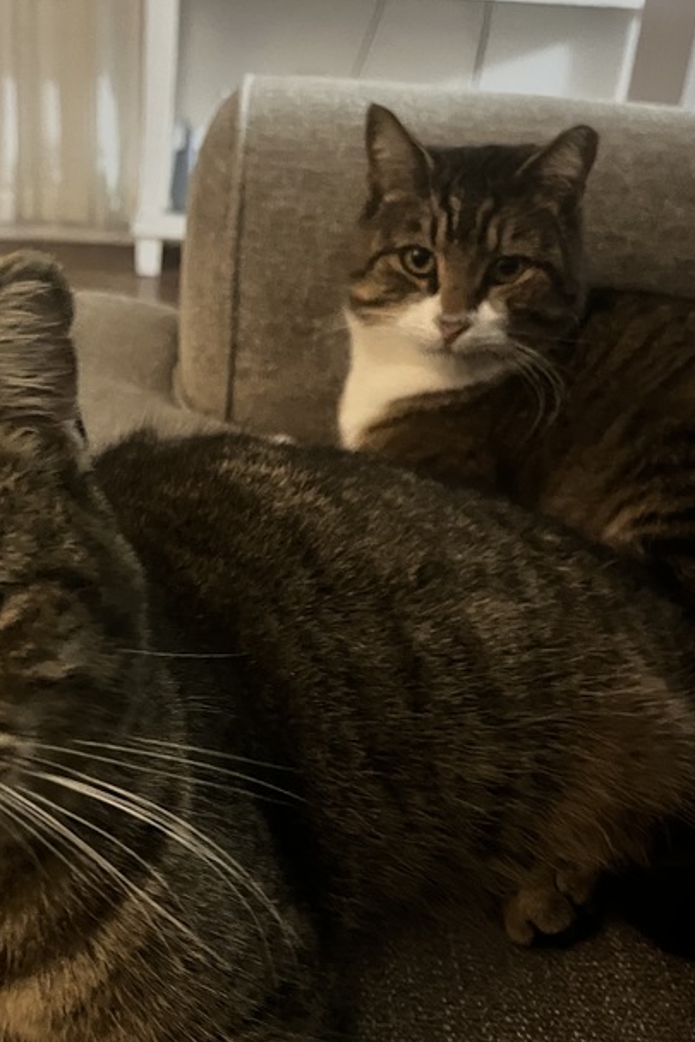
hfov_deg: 32.0
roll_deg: -3.3
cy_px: 640
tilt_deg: -29.6
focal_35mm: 41
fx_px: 1187
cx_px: 170
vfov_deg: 47.0
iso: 1250
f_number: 1.6
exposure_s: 1/17
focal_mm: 5.1
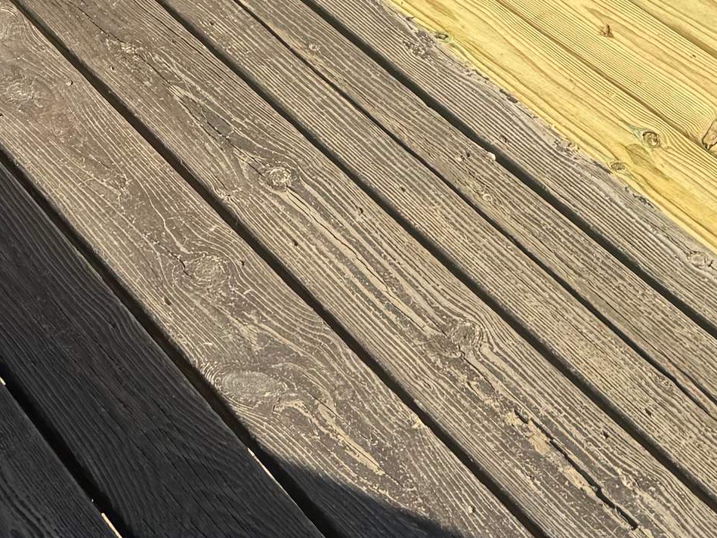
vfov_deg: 13.5
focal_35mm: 102
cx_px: 419
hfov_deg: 19.2
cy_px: -320
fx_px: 2113
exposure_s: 1/3413
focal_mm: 6.76
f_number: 1.78
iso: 80
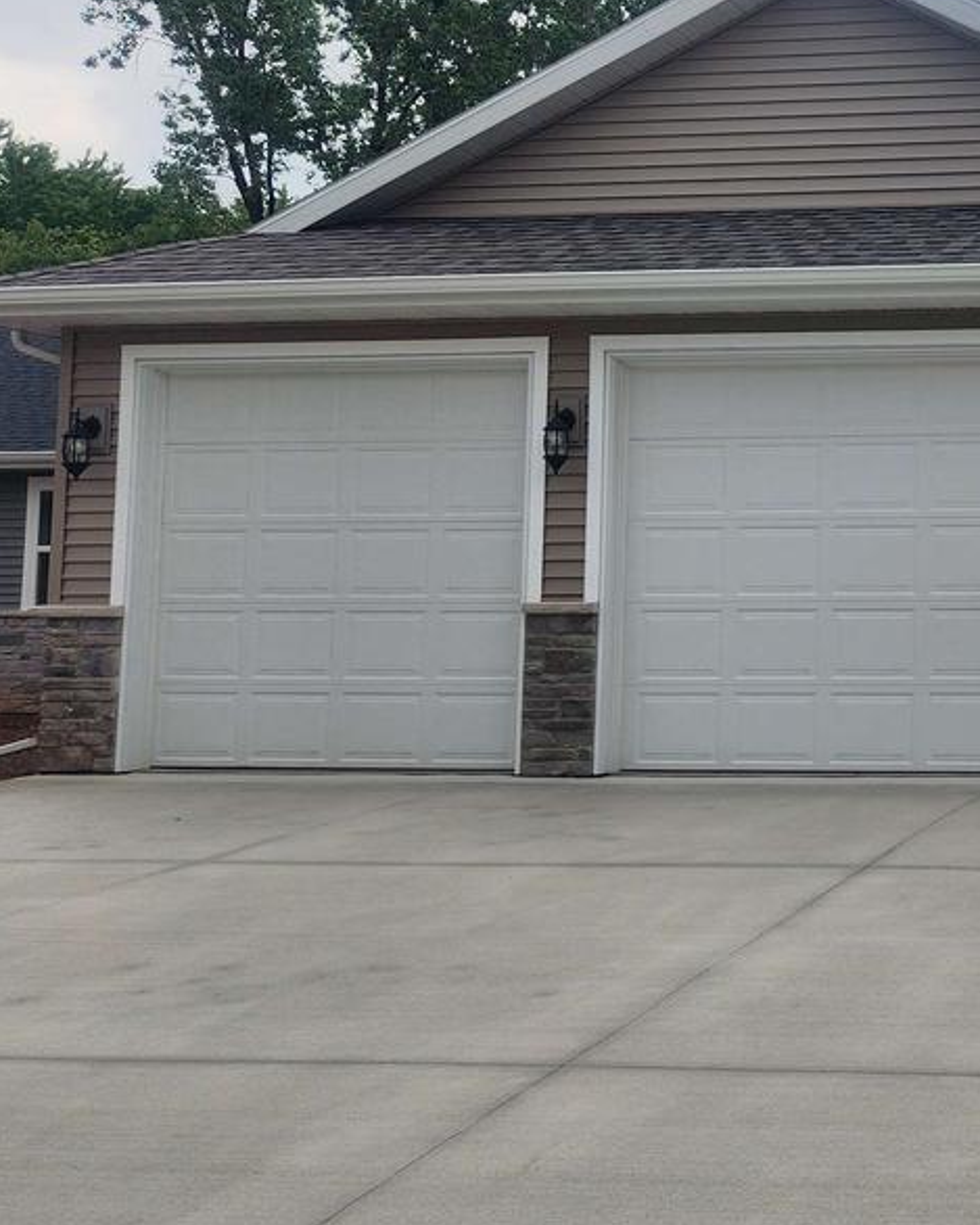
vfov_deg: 37.9
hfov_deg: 27.3
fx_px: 1776
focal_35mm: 49
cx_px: 1164
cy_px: 475
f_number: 1.8
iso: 20
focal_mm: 5.4
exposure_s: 1/2163
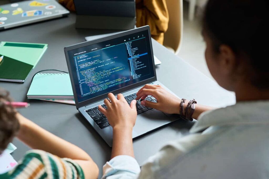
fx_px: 374
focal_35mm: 50
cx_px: 134
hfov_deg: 39.6
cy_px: 90
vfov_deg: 27.0
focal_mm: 50
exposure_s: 1/160
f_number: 3.2
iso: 800
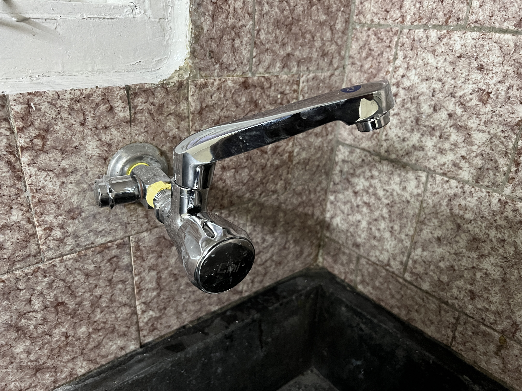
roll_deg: -3.4
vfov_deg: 53.1
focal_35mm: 26
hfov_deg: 67.3
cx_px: 261
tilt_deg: -24.8
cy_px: 196
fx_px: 392
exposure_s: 1/33
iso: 500
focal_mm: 5.7
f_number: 1.5
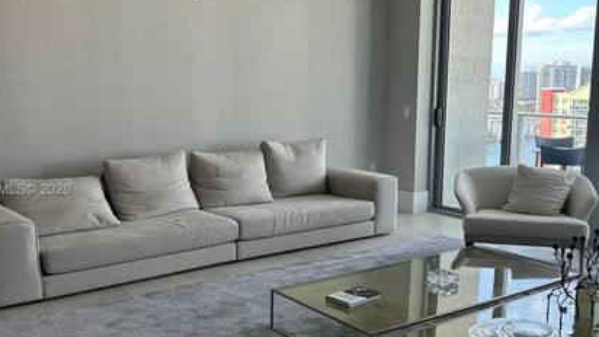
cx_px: 355
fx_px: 699
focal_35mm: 44
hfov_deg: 46.2
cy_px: 190
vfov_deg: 27.1
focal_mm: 5.7
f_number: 1.5
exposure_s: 1/334
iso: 50
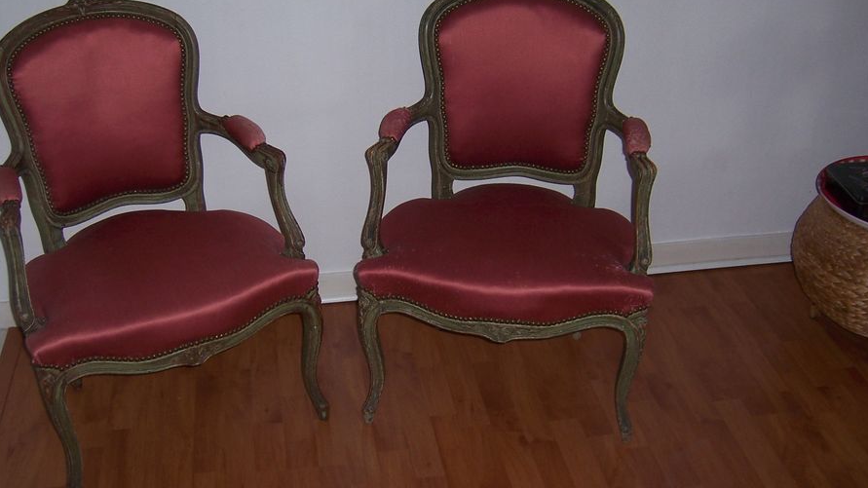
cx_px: 424
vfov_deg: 27.1
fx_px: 1013
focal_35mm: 44
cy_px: 214
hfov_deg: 46.4
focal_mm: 6.2
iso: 80
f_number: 2.8
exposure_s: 1/60
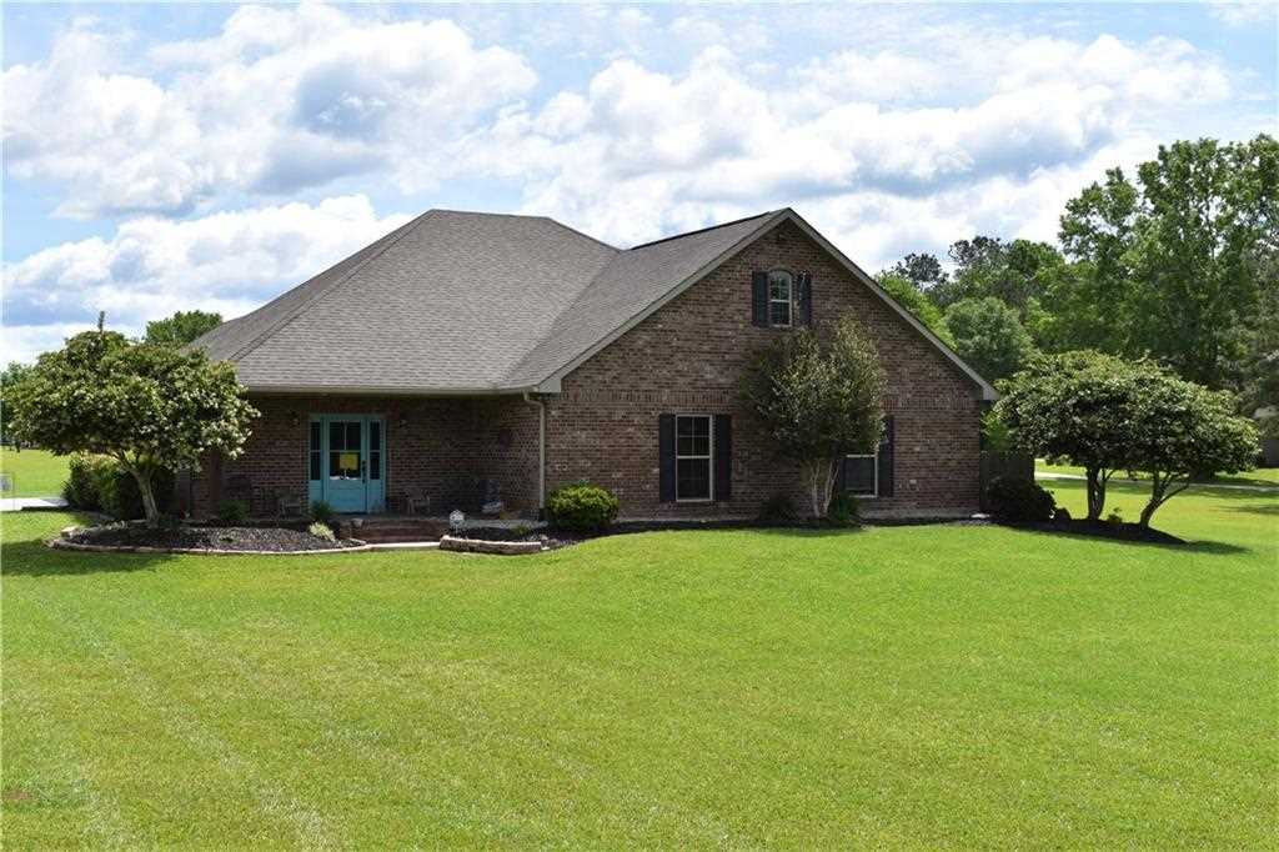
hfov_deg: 47.9
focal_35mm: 40
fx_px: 1438
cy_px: 426
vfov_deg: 33.0
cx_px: 640
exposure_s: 1/320
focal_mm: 27
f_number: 9
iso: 100
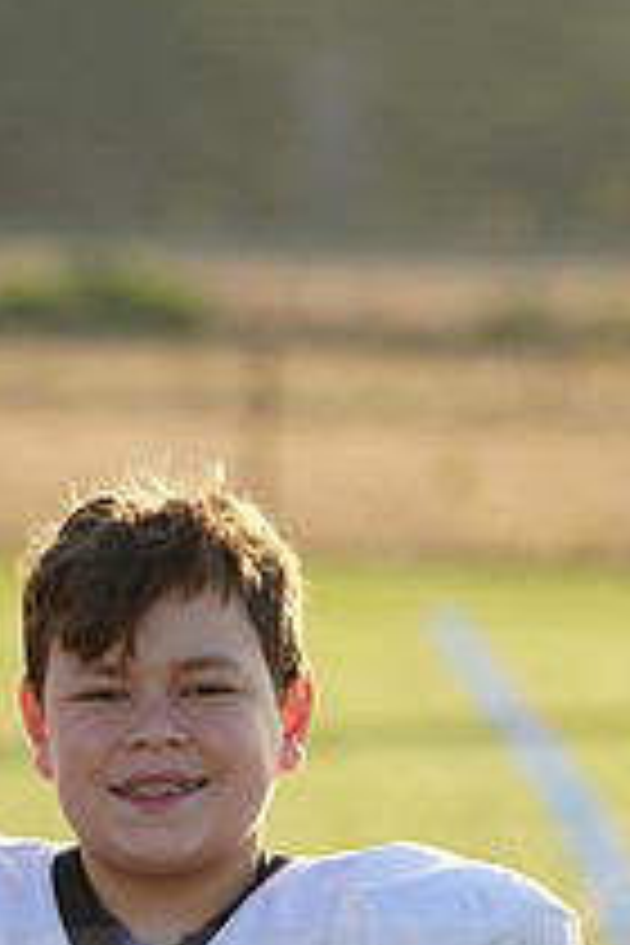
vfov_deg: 3.7
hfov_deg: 2.4
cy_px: 990
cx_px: -81
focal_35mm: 561
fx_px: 14725
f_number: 5.6
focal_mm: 203
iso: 100
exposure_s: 1/250
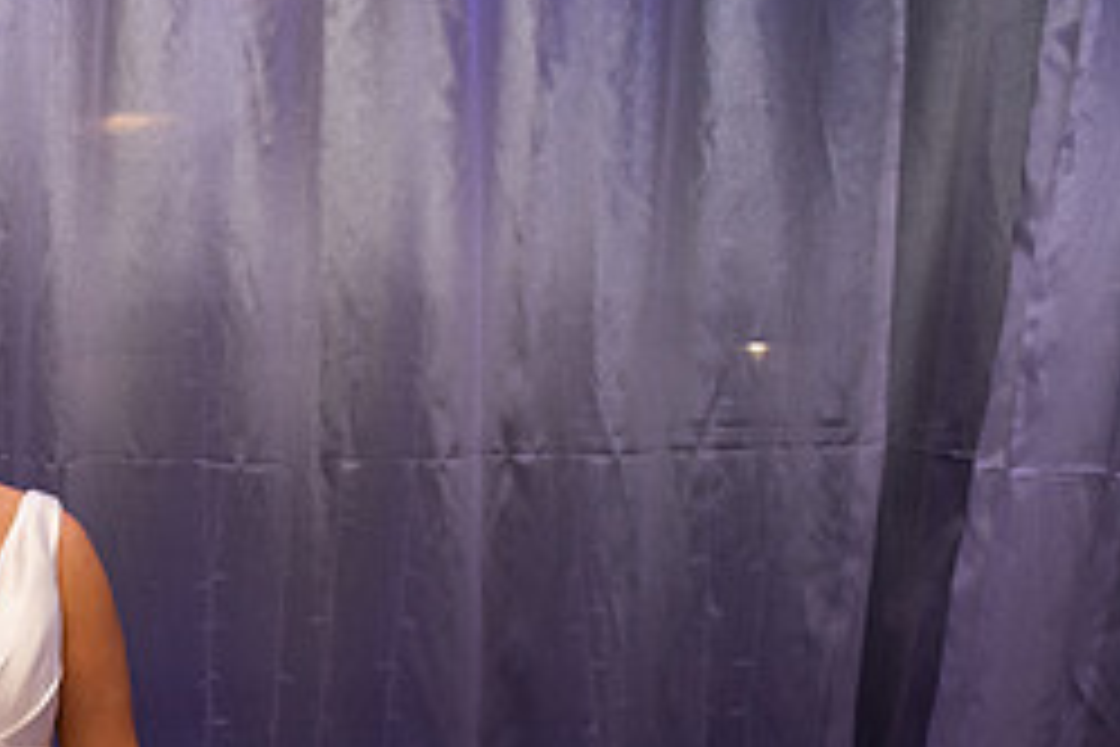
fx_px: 1742
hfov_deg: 31.5
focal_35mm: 56
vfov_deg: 22.9
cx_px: -121
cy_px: 799
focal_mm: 24
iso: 640
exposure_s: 1/160
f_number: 3.5
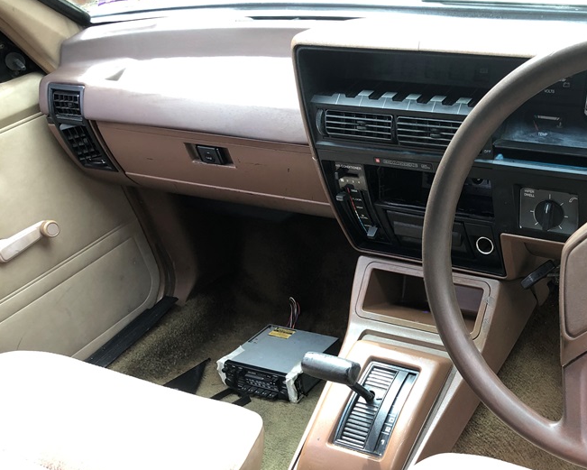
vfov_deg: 34.6
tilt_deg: -37.8
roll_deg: +3.7
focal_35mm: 43
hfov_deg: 41.5
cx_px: 445
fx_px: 747
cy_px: 315
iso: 25
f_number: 1.8
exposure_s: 1/50
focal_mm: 3.99
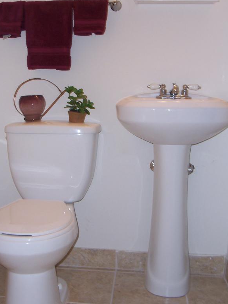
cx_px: 91
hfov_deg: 32.1
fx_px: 395
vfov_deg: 42.0
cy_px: 128
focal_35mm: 45
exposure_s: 1/60
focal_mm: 5.6
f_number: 2.7
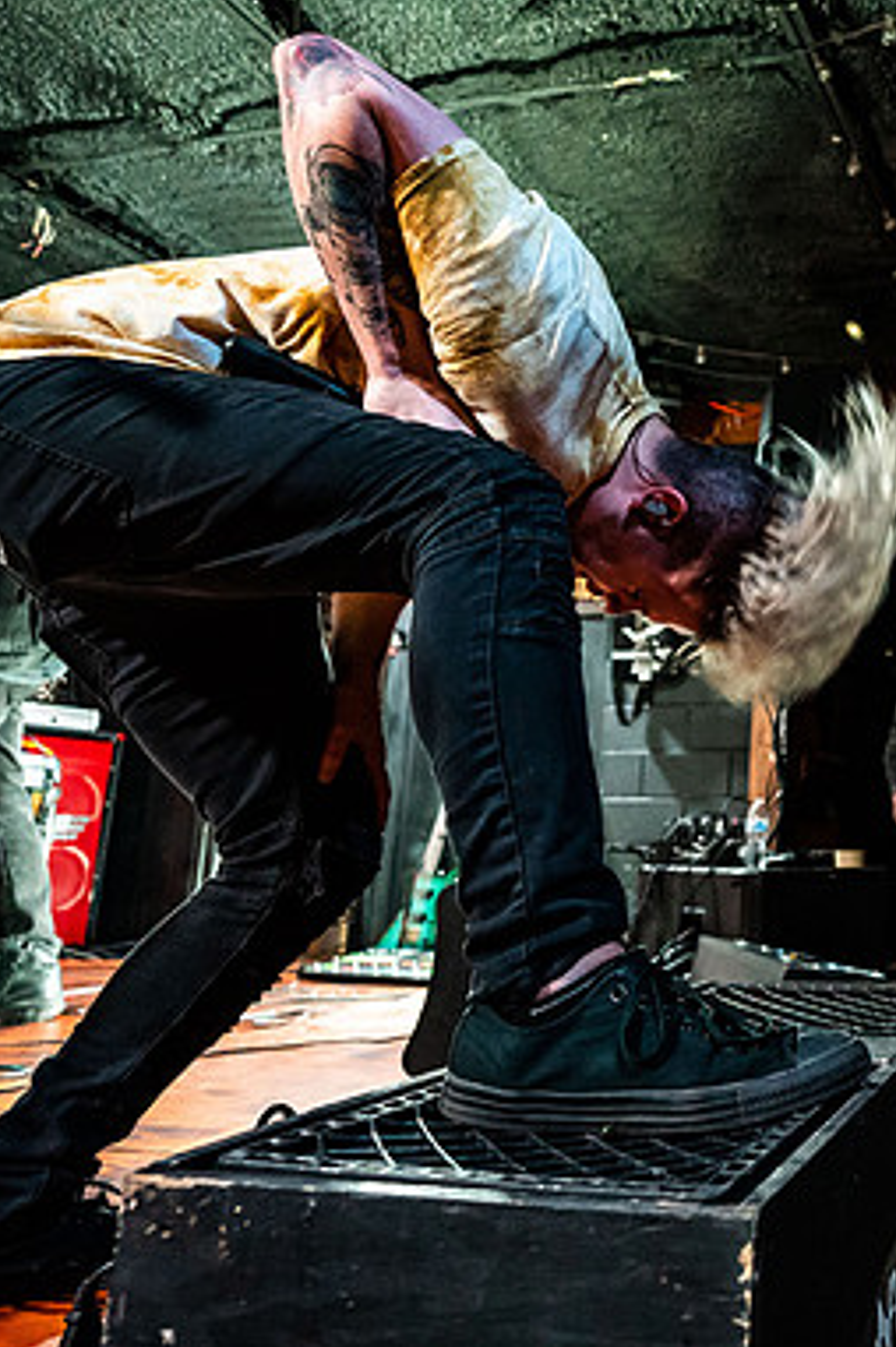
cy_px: 620
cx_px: 1006
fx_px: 972
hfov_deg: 39.5
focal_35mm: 26
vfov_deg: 69.3
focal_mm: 14
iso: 2000
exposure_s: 1/200
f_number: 2.8
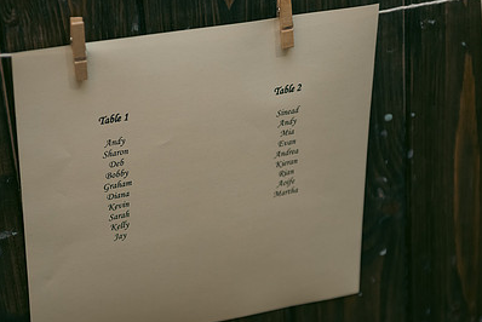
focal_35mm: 102
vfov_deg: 13.4
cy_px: 180
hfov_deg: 20.0
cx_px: 201
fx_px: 1367
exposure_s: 1/160
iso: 640
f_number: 3.5
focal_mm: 70
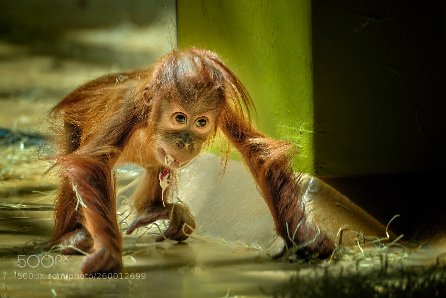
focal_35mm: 521
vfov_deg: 2.6
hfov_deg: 4.0
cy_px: 149
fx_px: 6455
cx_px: 223
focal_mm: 347
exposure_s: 1/800
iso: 800
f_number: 5.6
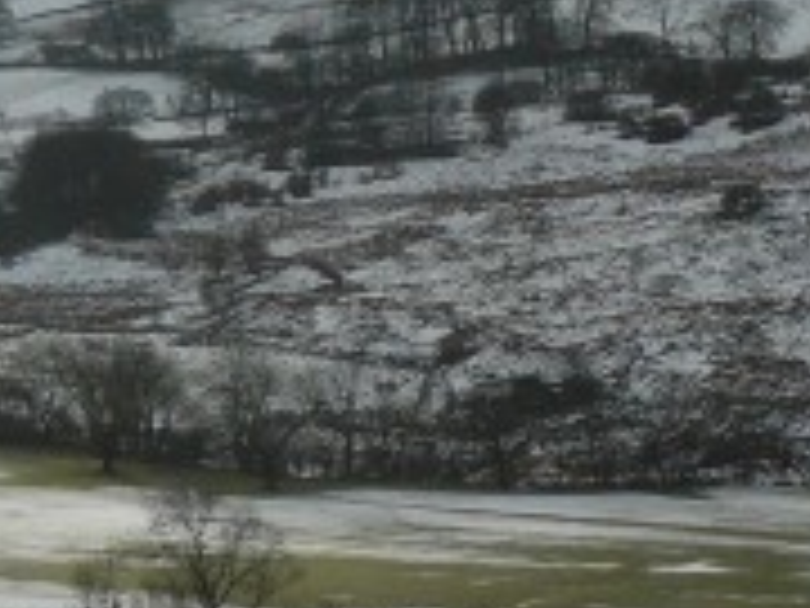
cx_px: 968
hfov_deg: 9.9
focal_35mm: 196
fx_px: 4586
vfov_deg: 7.6
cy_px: 95
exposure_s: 1/400
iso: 100
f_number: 5.6
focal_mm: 7.6
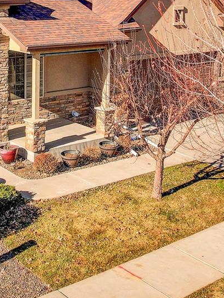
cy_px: 32
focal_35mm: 63
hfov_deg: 23.2
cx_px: 69
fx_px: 543
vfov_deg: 29.5
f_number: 2.8
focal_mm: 8.4
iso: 100
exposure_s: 1/120
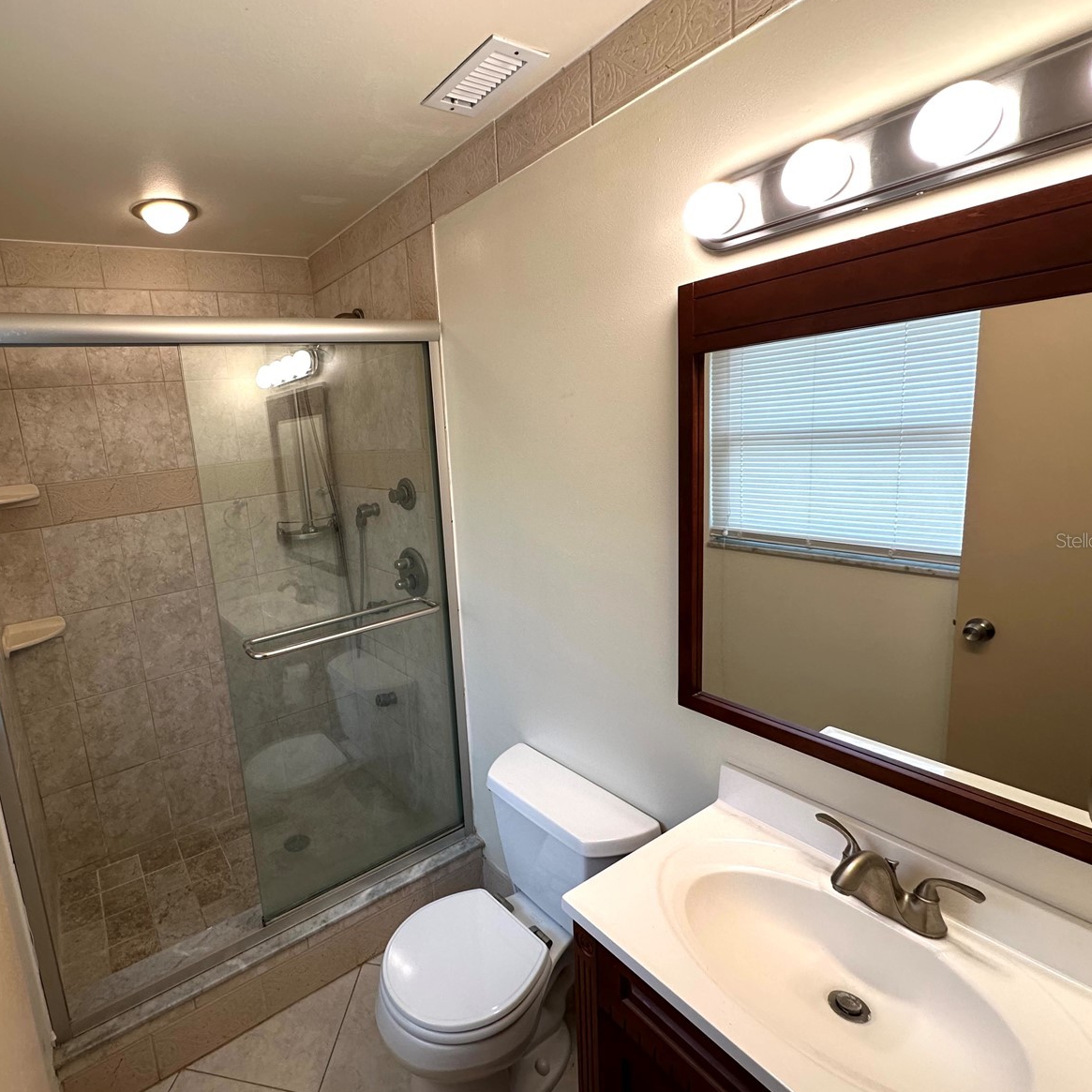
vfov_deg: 84.0
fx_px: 607
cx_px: 395
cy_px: 540
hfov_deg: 82.0
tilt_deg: -8.6
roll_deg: +4.6
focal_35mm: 17
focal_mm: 2.22
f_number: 2.2
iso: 160
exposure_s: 1/120
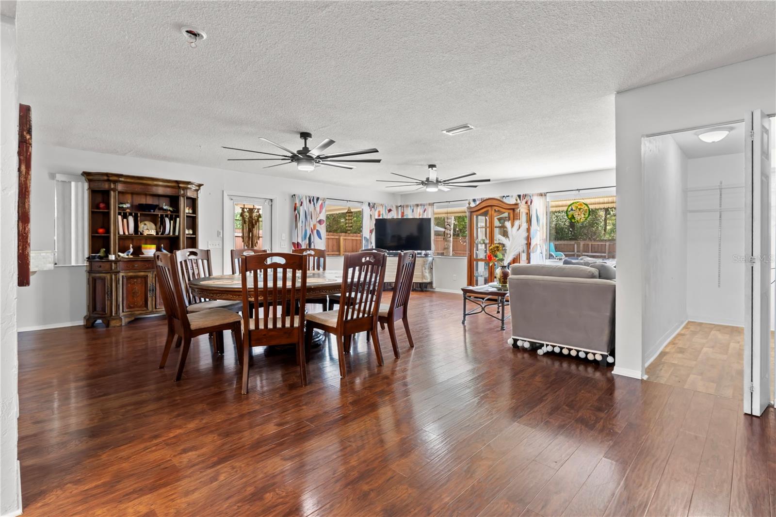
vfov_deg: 72.0
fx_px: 356
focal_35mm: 16
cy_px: 258
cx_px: 388
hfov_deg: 95.0
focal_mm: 11
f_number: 7.1
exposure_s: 1.6
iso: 100
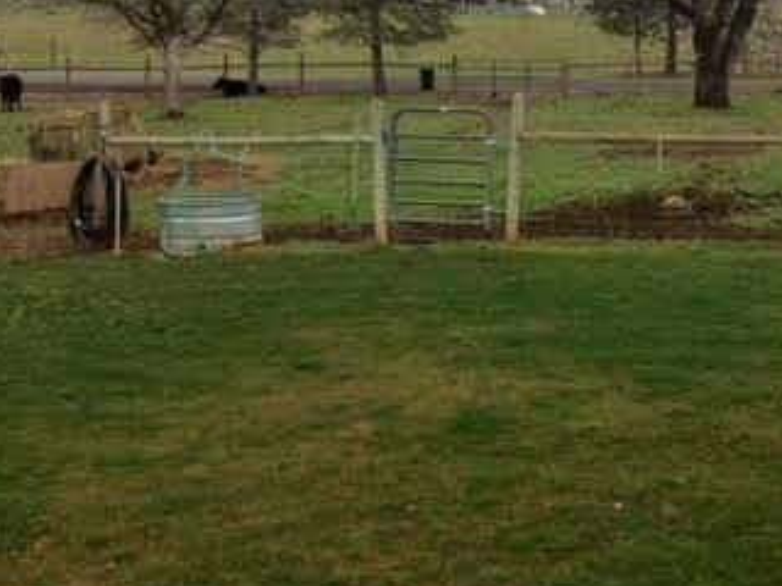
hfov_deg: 32.4
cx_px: 613
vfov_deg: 24.4
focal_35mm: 58
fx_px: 1310
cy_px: 34
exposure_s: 1/1080
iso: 32
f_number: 2.2
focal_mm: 4.15
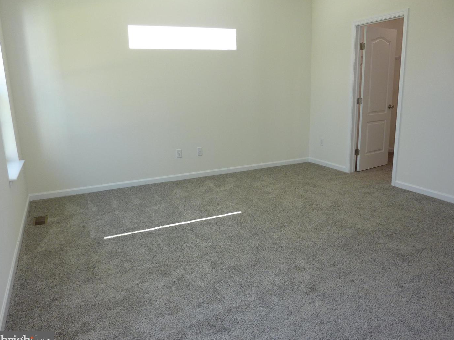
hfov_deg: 67.3
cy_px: 173
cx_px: 232
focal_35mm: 26
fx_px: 341
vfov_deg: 53.0
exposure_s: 1/30
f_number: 3.3
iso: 100
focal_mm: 4.1
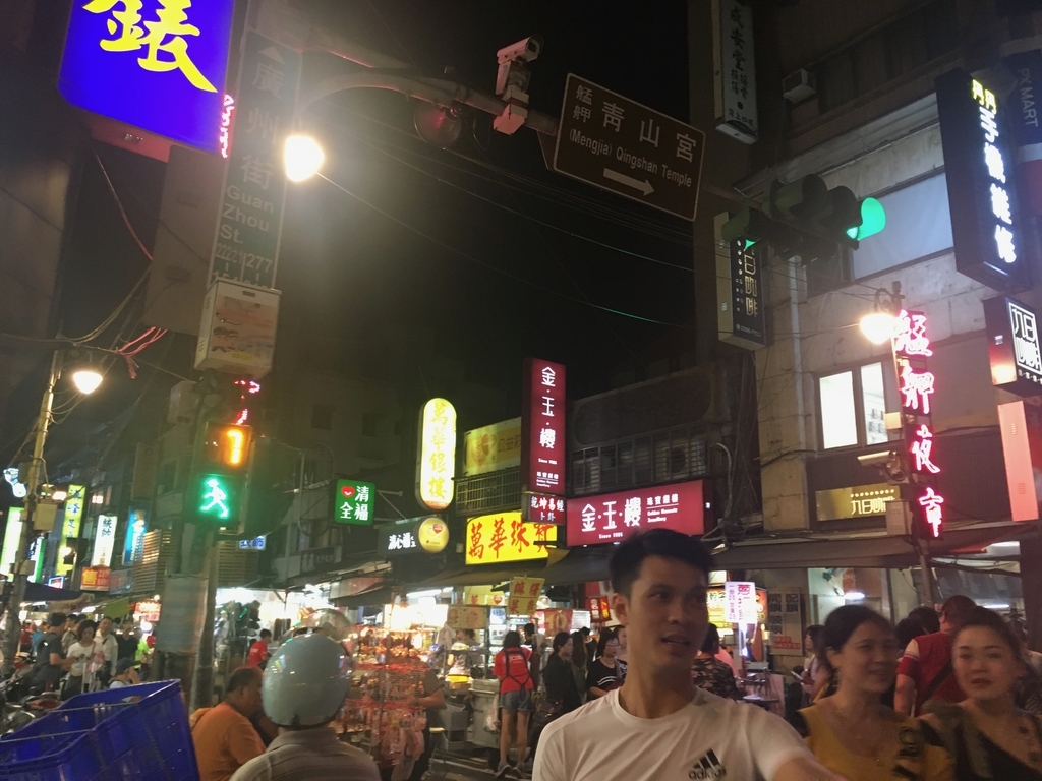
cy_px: 390
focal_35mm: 29
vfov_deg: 48.2
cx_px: 521
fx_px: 873
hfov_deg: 61.7
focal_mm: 4.15
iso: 160
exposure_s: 1/30
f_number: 2.2
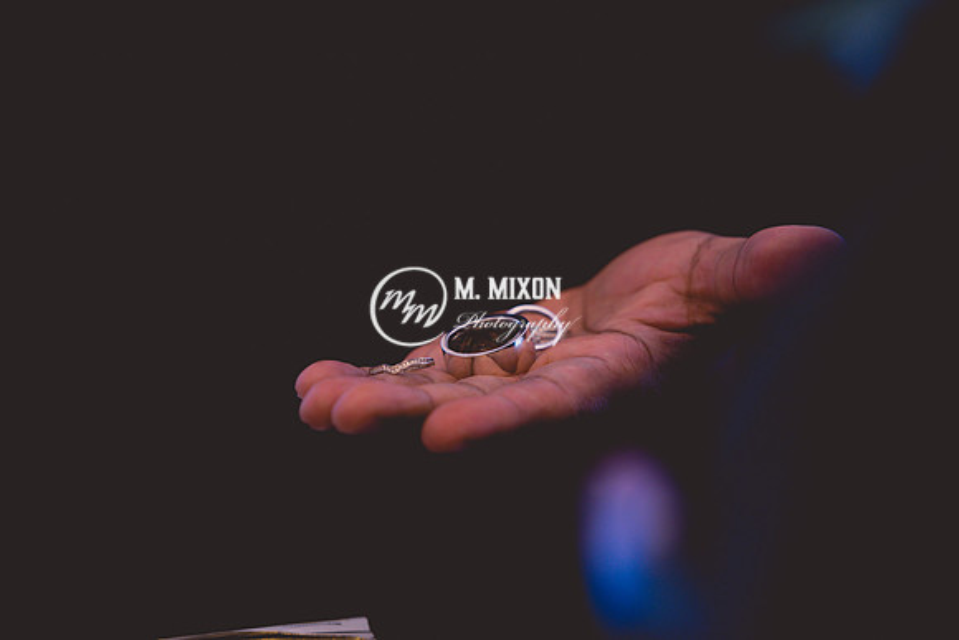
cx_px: 480
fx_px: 5329
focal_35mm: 200
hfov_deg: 10.3
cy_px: 320
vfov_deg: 6.9
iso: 640
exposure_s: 1/60
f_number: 4
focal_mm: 200
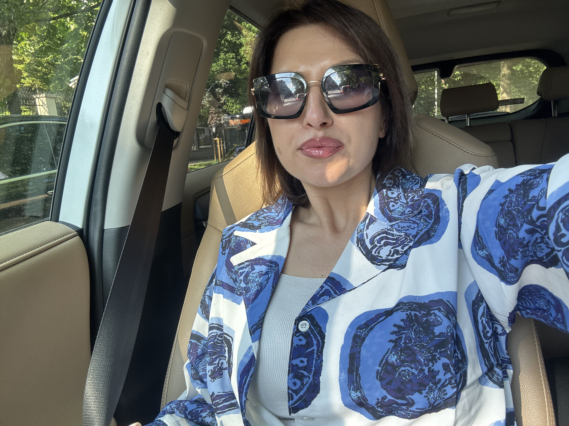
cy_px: 213
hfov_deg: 73.9
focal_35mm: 23
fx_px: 378
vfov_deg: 58.9
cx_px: 284
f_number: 1.9
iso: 64
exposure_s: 1/122
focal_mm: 2.69
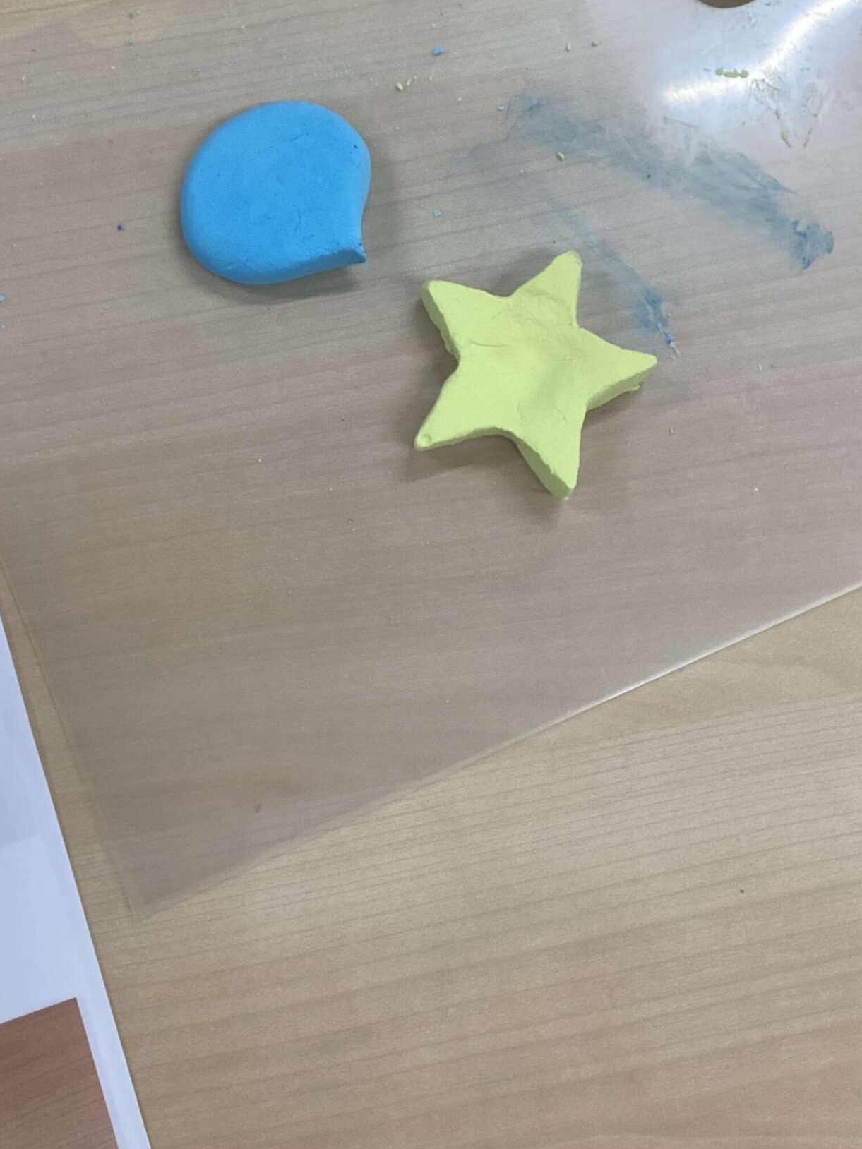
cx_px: 468
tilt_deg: -79.5
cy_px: 456
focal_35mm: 39
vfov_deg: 47.6
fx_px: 1295
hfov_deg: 36.8
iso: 80
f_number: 2.4
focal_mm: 3.3
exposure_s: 1/120
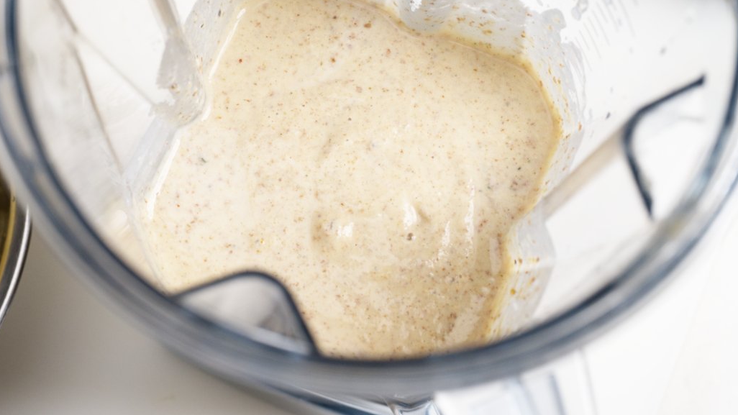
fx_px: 1389
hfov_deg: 29.7
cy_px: 133
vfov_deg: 16.9
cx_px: 312
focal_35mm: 71
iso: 1000
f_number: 8
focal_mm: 58
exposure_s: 1/1250
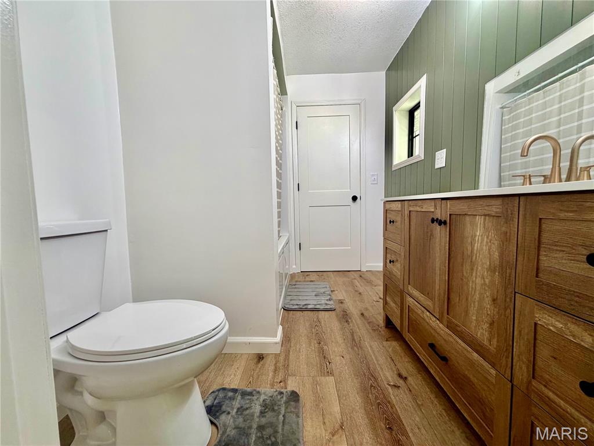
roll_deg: +1.8
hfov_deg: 102.1
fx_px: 240
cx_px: 297
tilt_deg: -4.2
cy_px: 223
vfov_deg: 85.7
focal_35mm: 14
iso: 200
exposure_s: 1/120
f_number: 2.2
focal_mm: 2.22
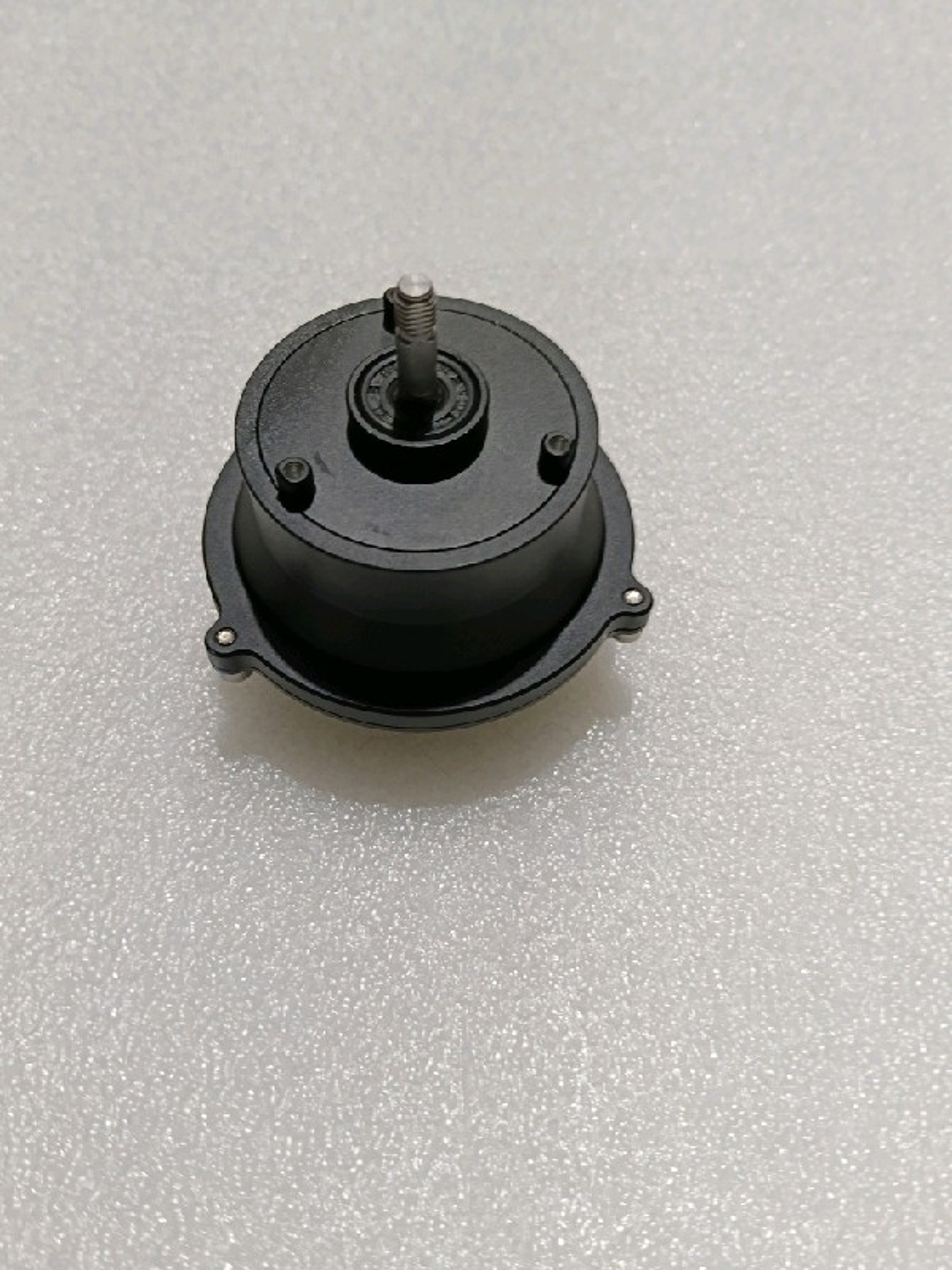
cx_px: 476
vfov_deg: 65.3
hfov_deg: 51.4
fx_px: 990
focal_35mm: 27
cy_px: 635
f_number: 1.8
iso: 160
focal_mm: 3.98
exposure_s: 1/33.3
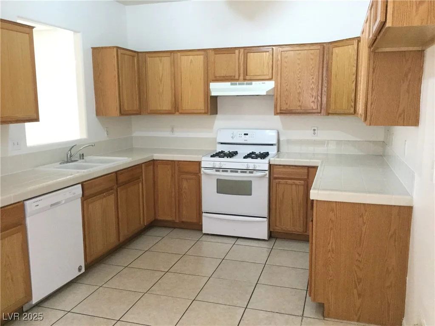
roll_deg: +0.5
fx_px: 390
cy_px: 163
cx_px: 218
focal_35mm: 31
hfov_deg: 58.4
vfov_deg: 45.4
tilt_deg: -7.5
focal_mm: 3.3
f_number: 2.4
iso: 200
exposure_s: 1/30
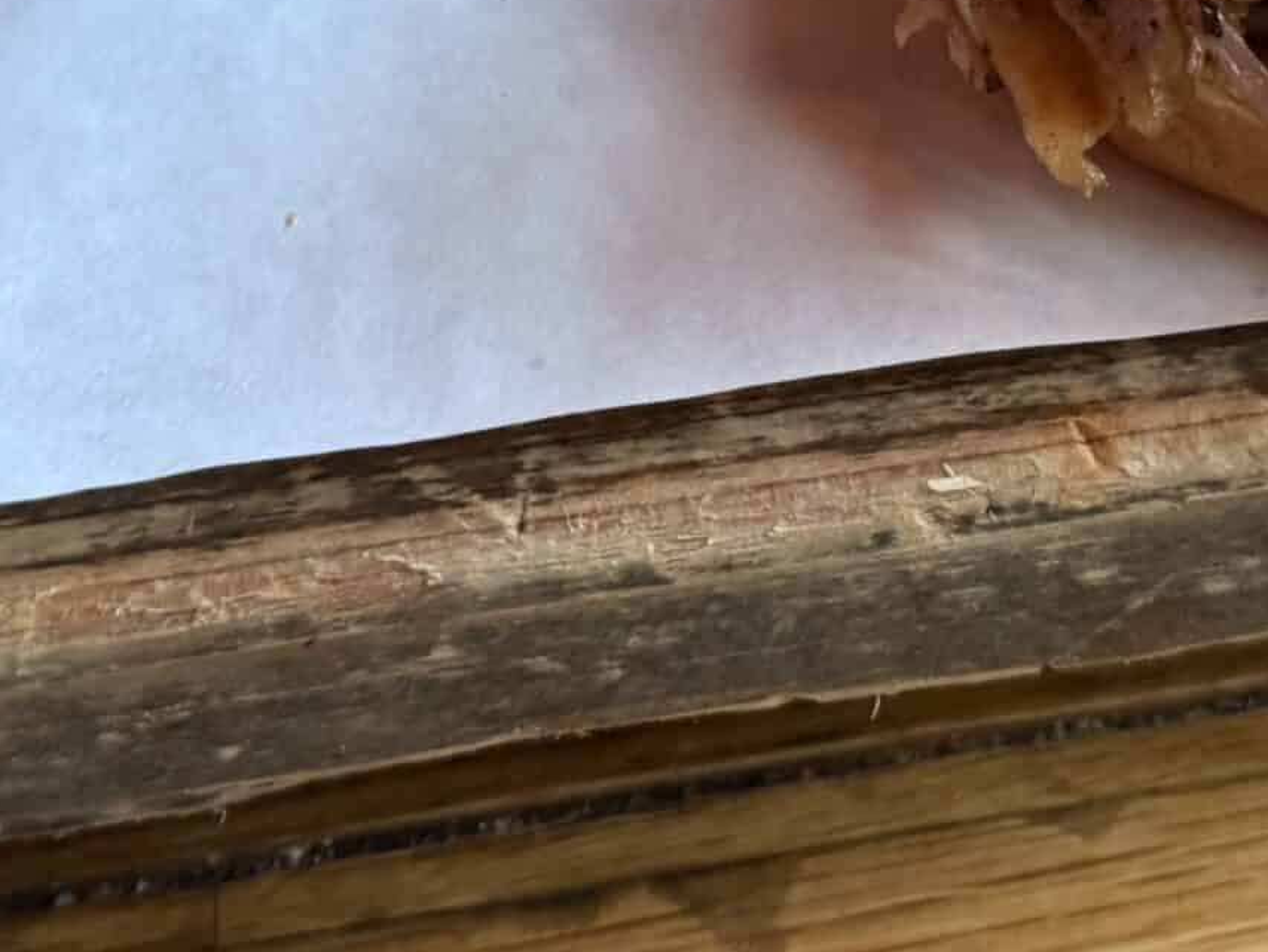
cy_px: -118
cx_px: 630
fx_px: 2638
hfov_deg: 27.0
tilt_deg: -36.4
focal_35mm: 72
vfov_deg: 19.5
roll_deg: +7.8
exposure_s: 1/60
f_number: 1.78
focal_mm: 6.76
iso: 400
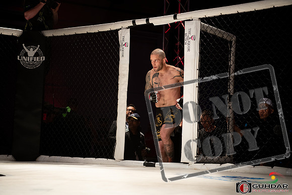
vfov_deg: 20.9
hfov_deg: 31.0
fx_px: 527
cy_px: 98
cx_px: 146
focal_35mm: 65
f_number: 2.8
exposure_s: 1/1000
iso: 900
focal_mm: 65
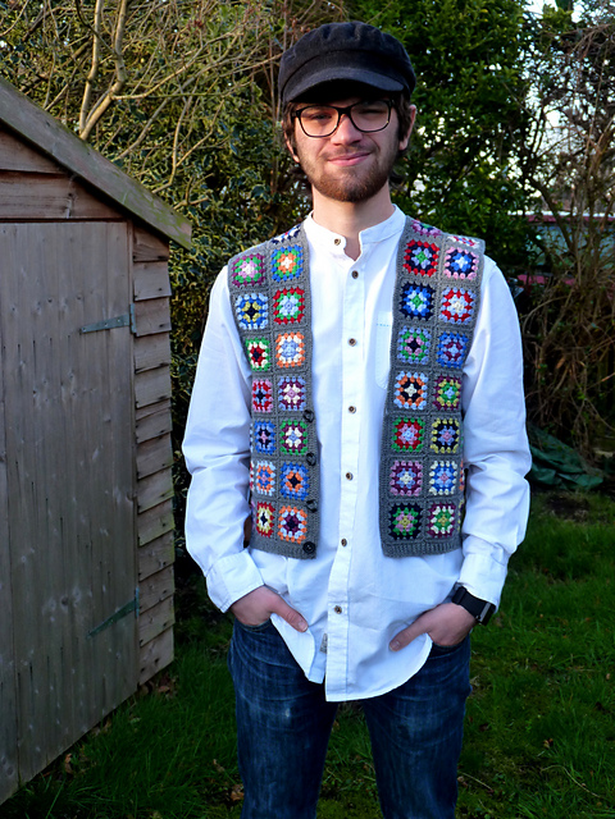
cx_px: 308
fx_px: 1090
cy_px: 410
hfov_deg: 31.5
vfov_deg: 41.2
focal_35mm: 46
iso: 125
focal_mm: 8.2
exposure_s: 1/80
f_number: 3.2
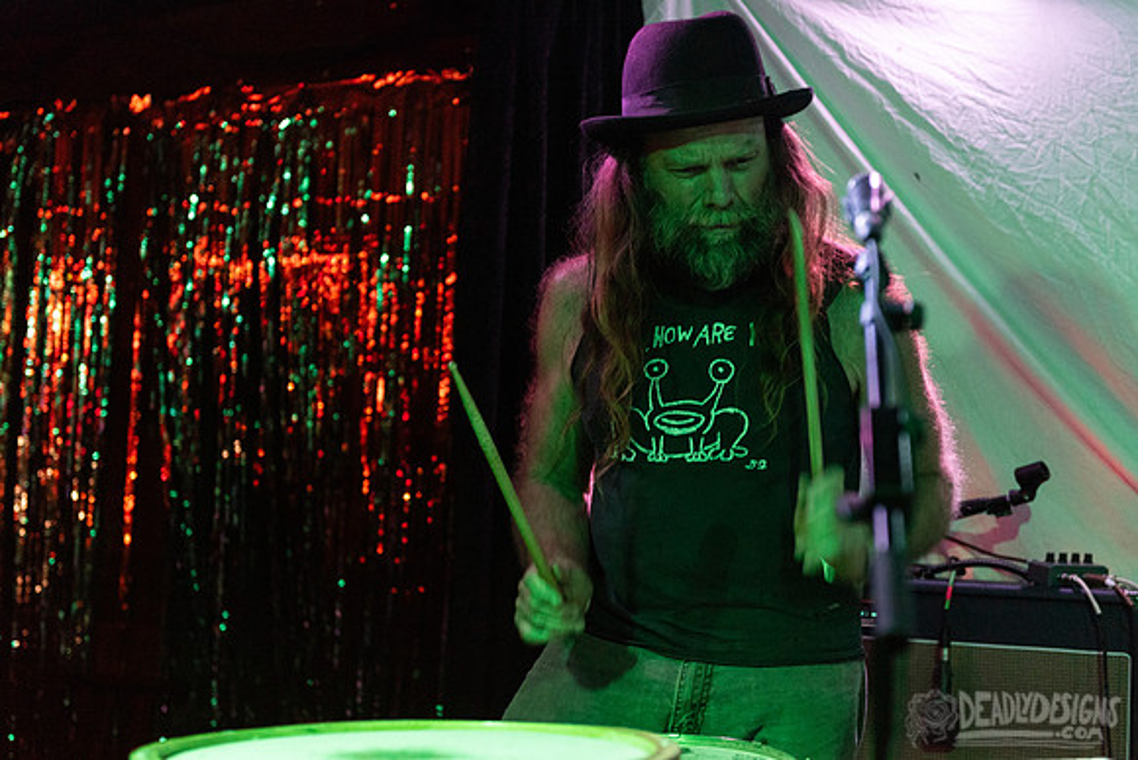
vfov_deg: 23.4
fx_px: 1834
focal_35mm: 58
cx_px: 569
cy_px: 380
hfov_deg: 34.5
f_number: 3.2
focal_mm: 58
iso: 2500
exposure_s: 1/80
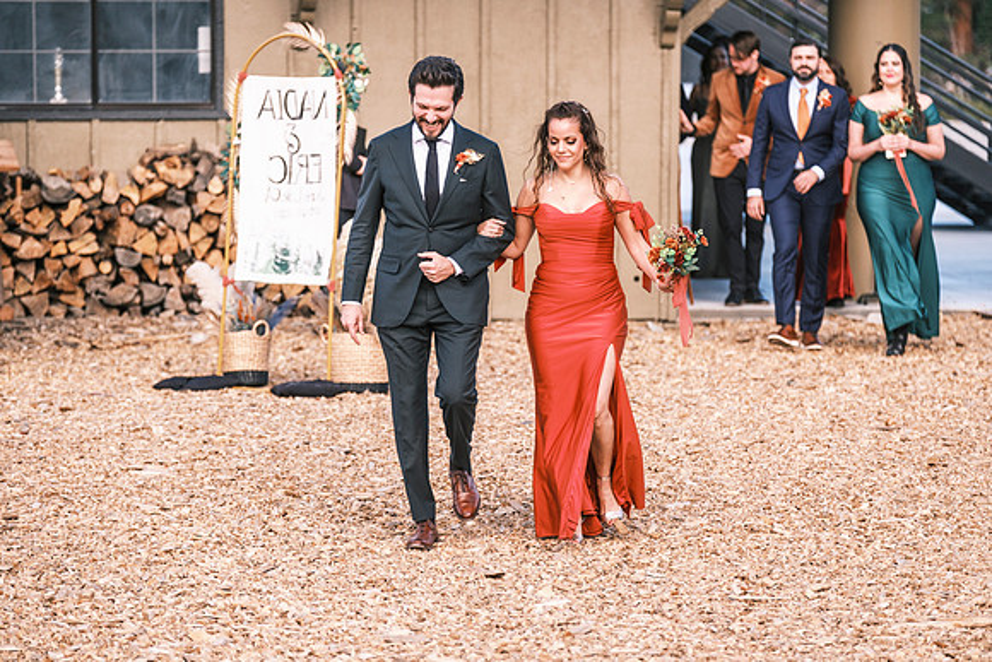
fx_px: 4575
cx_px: 496
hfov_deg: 12.4
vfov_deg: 8.3
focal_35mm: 166
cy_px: 331
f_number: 2.8
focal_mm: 110.6
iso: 400
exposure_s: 1/800
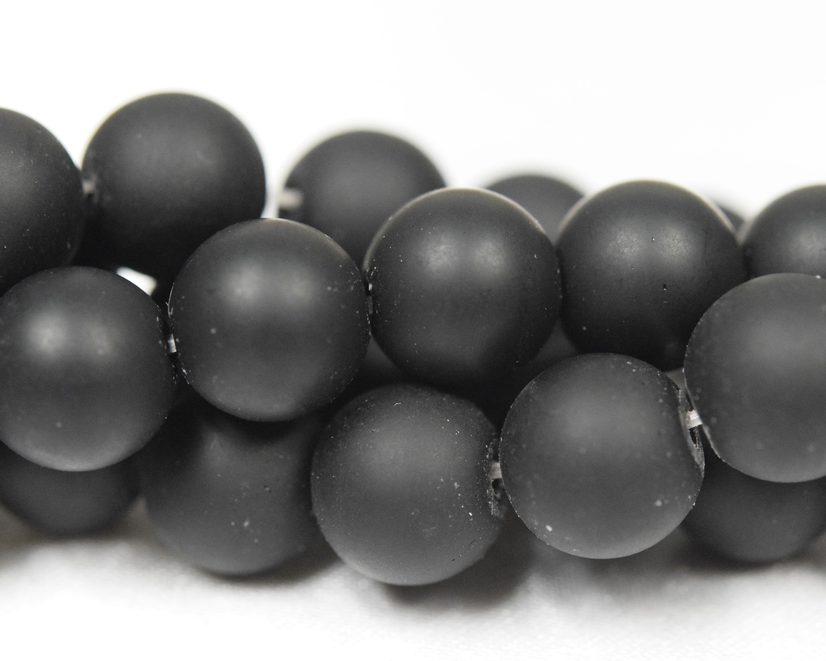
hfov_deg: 18.8
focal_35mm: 102
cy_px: 329
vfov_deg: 15.1
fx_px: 2494
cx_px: 446
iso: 6400
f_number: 7.1
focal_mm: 60
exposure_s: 1/800
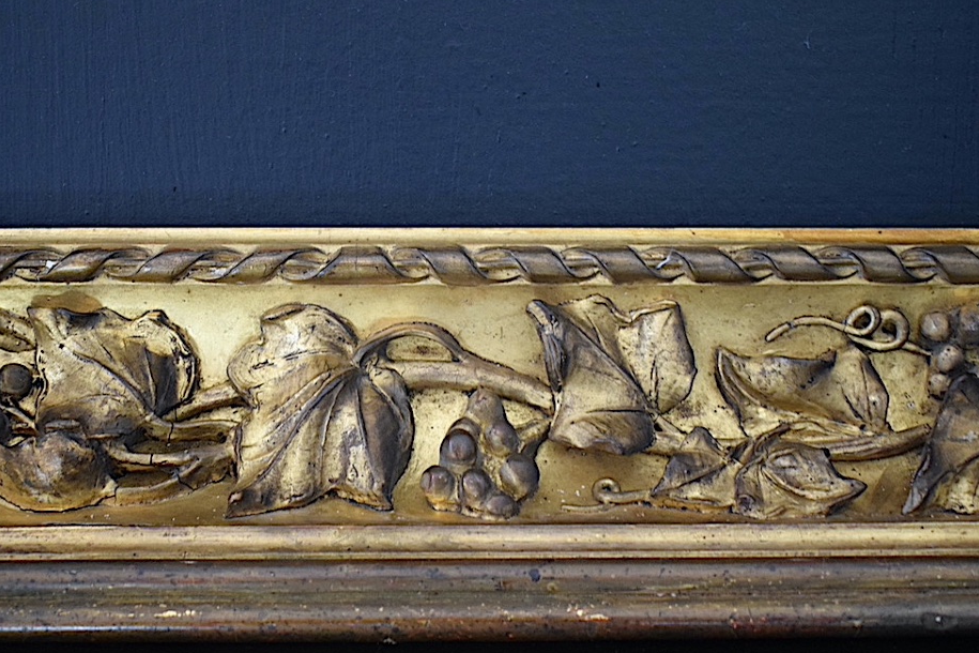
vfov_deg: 23.0
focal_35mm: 59
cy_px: 341
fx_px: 1604
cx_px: 443
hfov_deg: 33.9
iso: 1600
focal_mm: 30
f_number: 4.2
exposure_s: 1/60
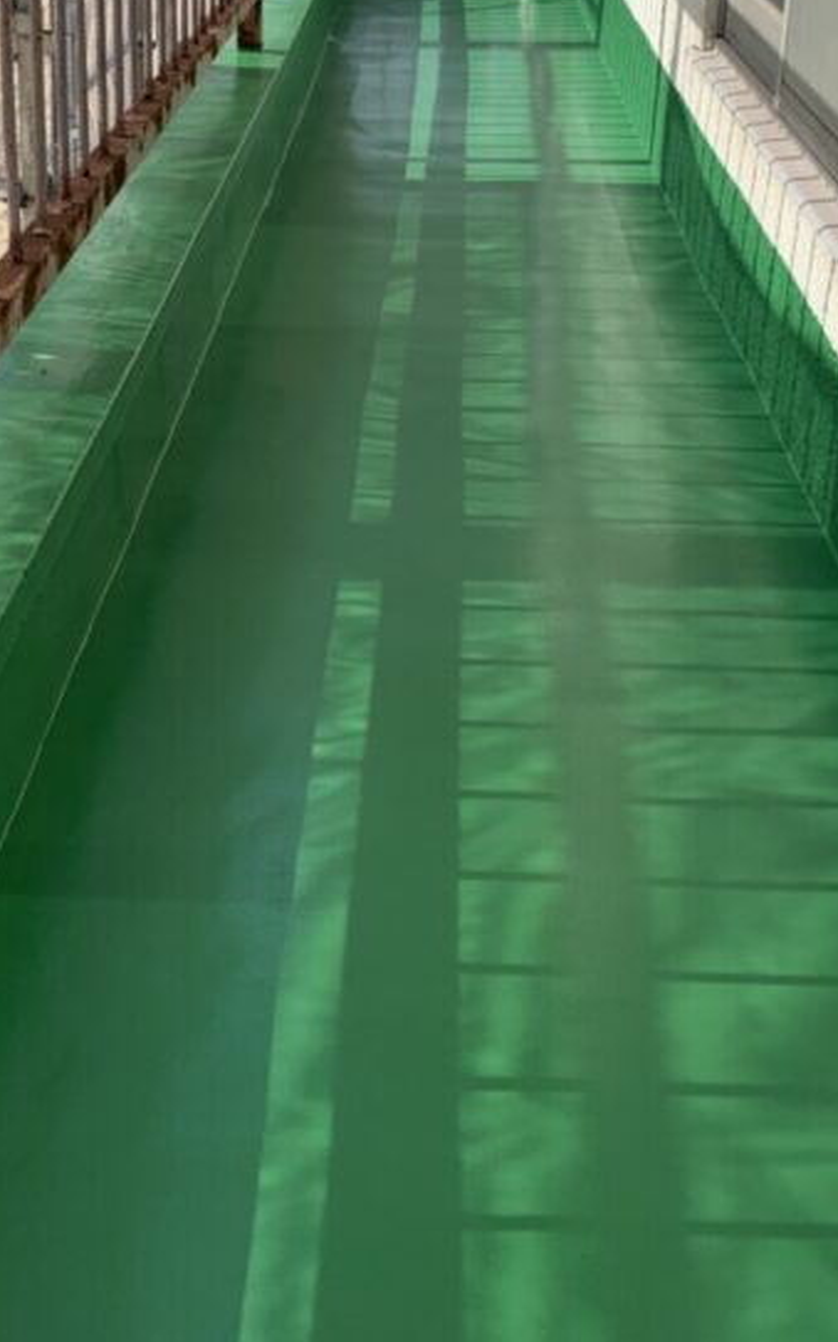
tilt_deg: -18.0
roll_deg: -2.8
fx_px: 1902
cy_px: 400
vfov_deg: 38.2
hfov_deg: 24.9
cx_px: 423
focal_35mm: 52
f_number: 1.8
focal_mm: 4.25
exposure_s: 1/683
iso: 25
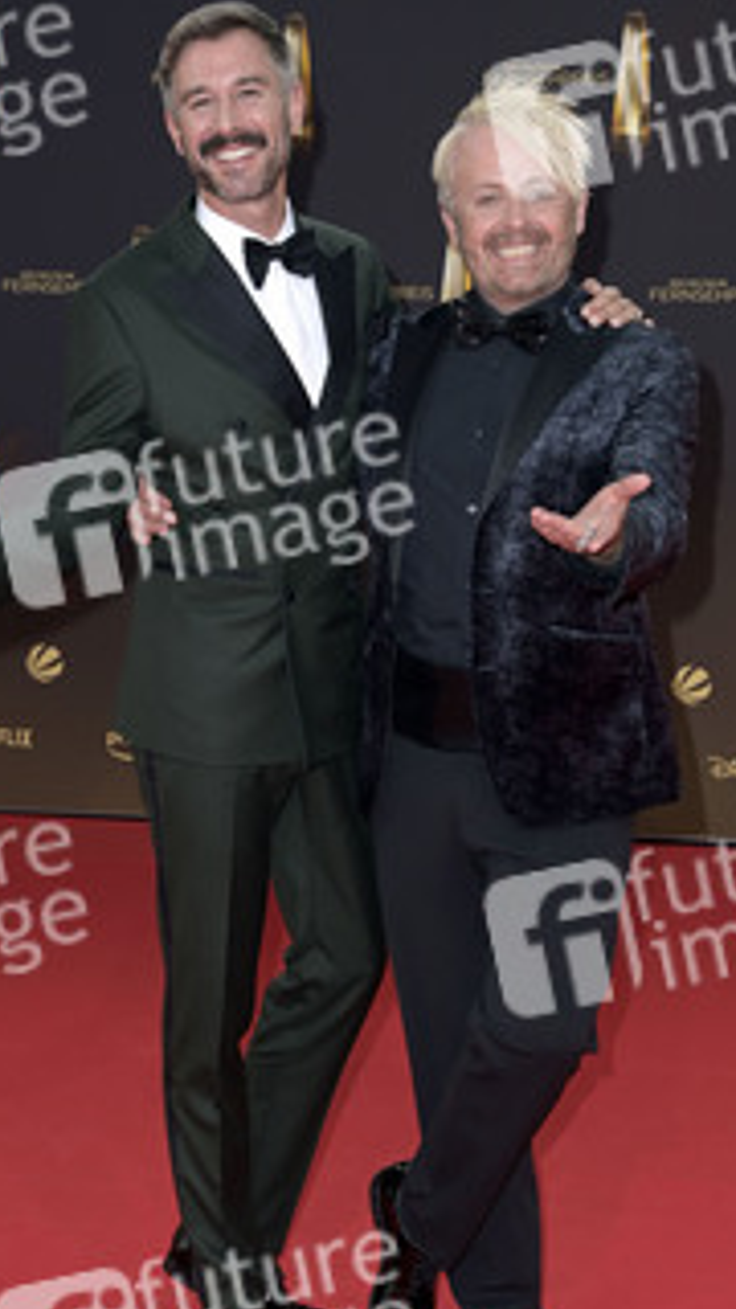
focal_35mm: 76
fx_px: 2637
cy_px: 716
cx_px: 323
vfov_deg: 27.9
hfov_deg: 15.9
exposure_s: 1/250
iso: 640
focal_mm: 58
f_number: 5.6
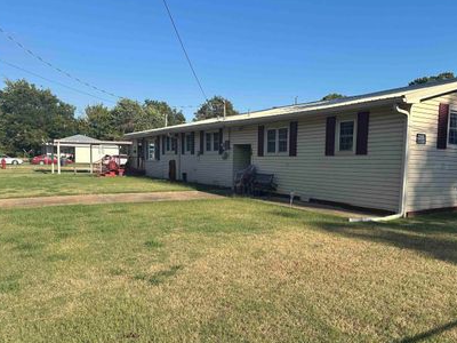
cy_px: 201
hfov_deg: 59.5
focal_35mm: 30
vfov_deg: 46.6
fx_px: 396
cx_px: 273
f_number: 1.78
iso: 80
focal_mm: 6.86
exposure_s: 1/3597
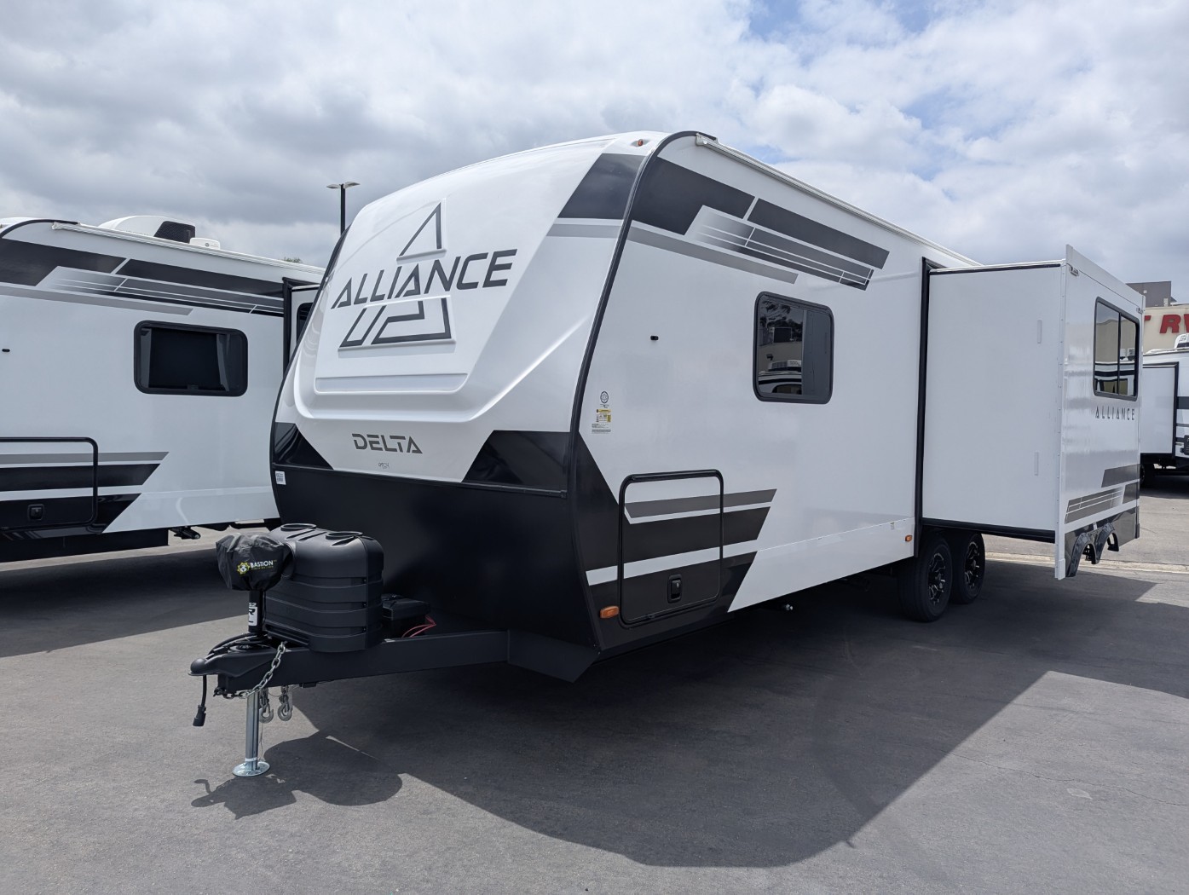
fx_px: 825
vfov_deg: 56.9
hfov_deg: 71.5
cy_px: 448
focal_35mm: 24
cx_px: 594
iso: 49
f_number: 1.85
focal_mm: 6.81
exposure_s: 1/3774
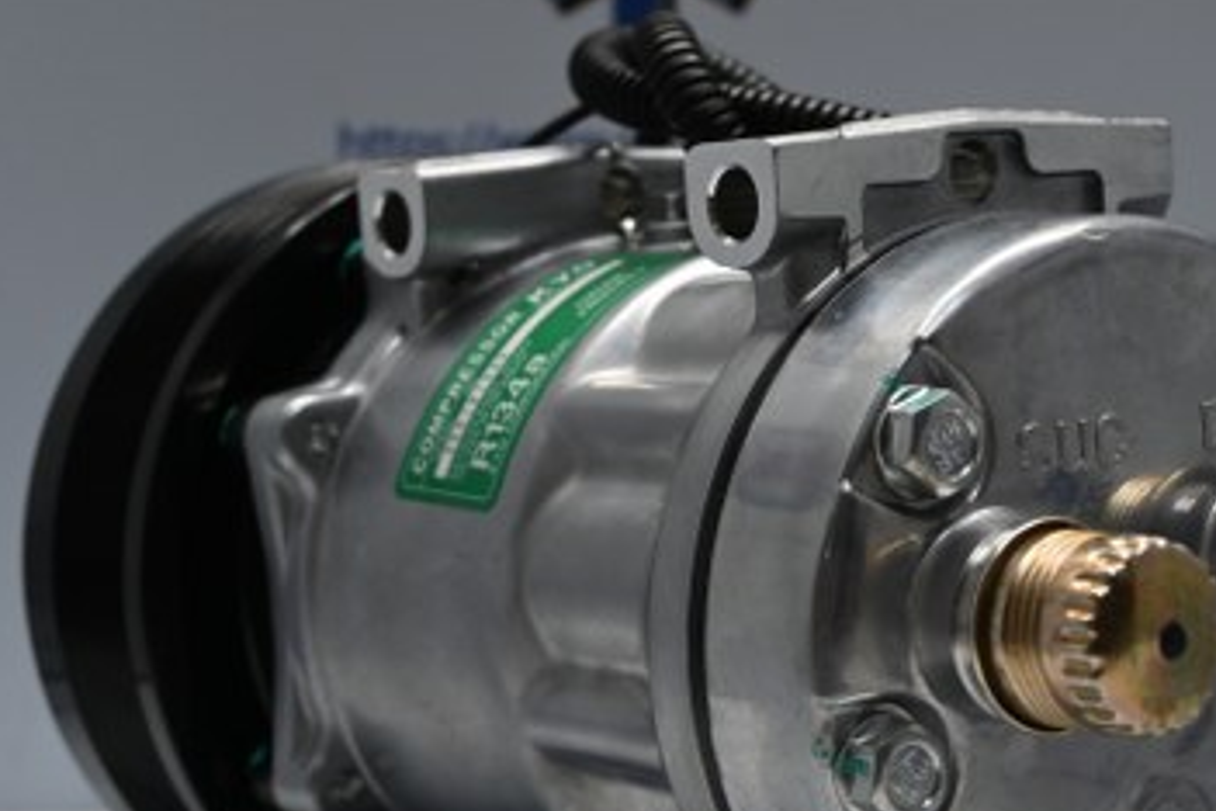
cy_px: 503
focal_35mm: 78
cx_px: 631
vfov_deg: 17.4
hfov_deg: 25.9
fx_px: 2644
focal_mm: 30.5
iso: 450
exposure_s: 1/50
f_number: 4.8
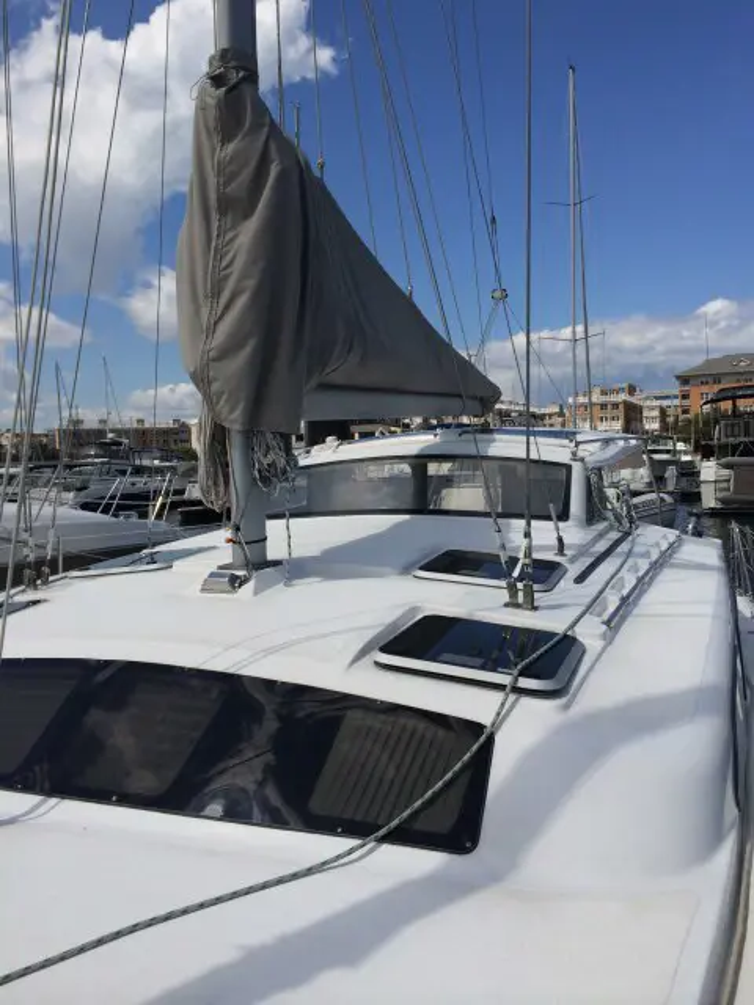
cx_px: 377
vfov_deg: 60.0
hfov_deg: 46.8
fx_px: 871
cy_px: 502
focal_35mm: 30
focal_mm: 4.12
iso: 32
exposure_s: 1/3731
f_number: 2.2
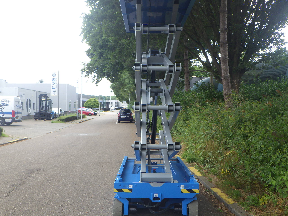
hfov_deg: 54.0
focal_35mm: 34
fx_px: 283
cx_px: 144
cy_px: 108
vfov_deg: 41.8
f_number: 4.6
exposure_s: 1/200
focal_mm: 6.1
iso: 125
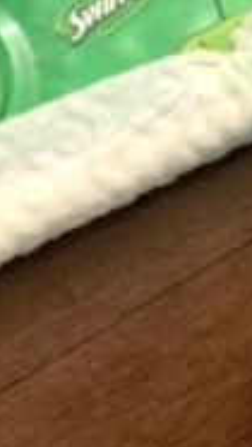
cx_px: 341
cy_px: 113
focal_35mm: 117
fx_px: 1386
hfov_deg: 10.1
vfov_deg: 18.2
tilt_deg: -84.5
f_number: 1.8
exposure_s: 1/30
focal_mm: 4.25
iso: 500
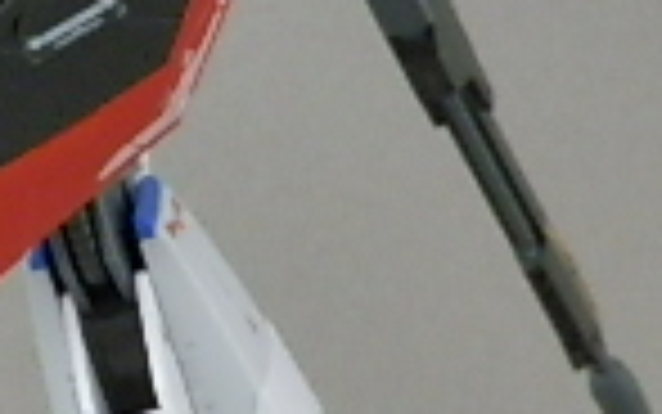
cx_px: -149
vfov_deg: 8.3
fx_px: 2834
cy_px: -86
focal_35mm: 157
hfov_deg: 13.0
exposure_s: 1/8
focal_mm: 6.17
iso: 250
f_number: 3.5
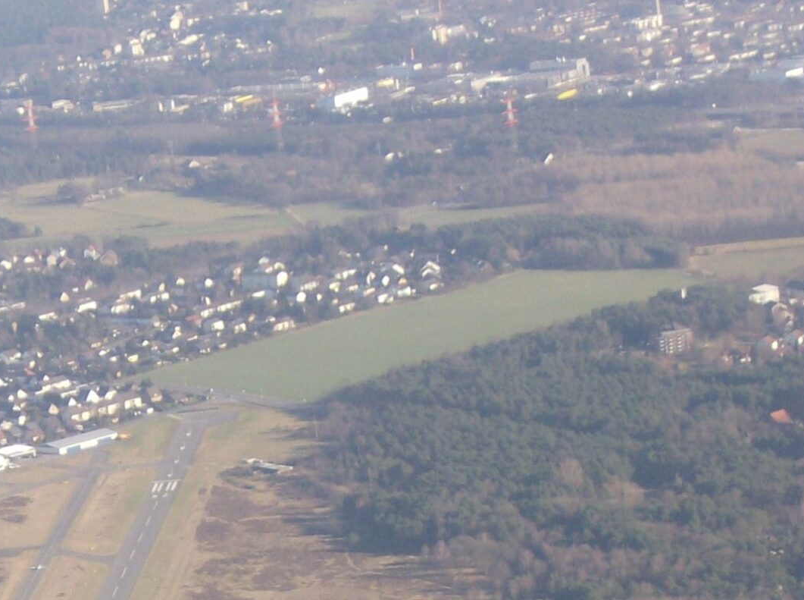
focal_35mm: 205
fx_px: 4751
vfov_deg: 7.2
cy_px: 705
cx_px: 76
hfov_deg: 9.6
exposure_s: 1/352
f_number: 4.2
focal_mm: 14.1
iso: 100
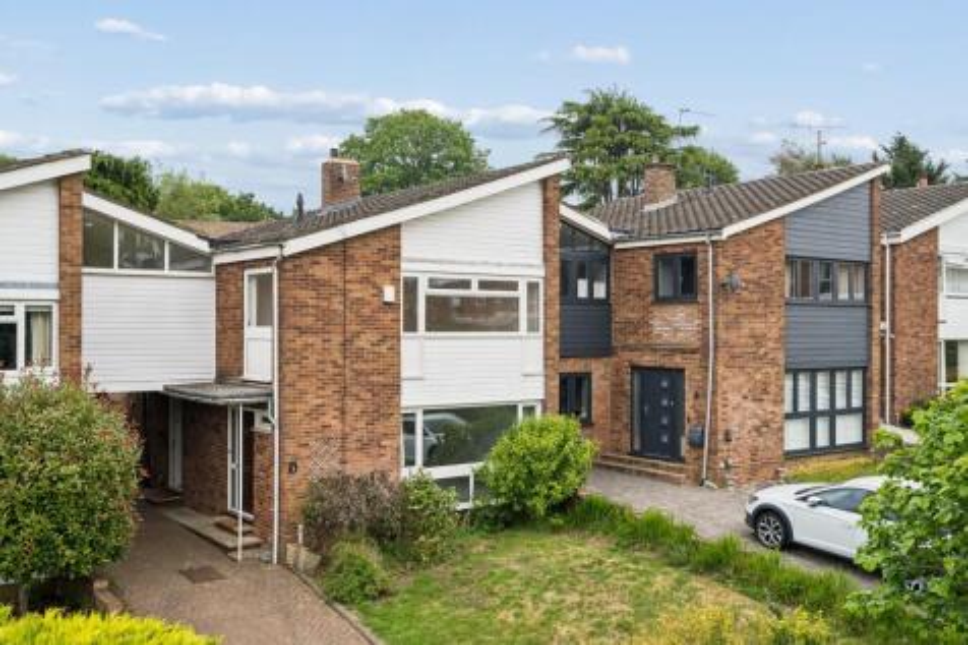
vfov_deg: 37.8
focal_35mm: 35
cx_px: 484
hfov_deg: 54.5
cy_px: 322
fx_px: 941
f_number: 8
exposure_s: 1/400
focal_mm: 35
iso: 320
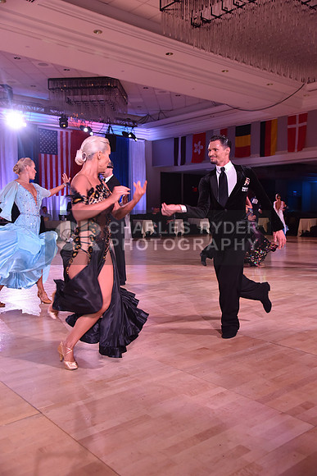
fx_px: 449
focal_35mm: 34
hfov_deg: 38.9
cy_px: 238
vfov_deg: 55.8
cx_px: 158
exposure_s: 1/250
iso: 1250
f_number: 4.5
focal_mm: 34
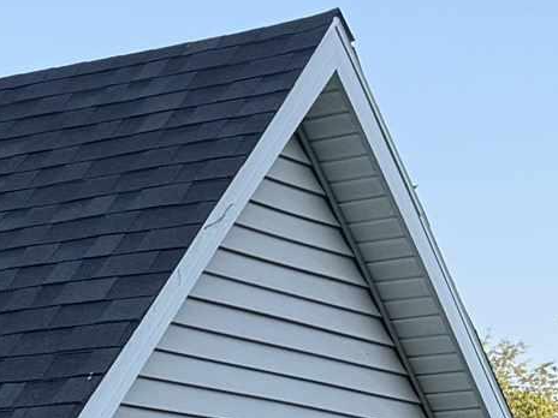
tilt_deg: +2.8
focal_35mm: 159
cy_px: 574
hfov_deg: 11.4
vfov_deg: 9.2
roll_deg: +0.1
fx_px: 2563
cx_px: -486
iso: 80
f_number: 1.78
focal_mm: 6.76
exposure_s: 1/2000
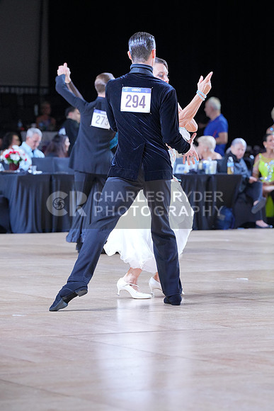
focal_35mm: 175
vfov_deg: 11.7
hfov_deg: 7.9
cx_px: 137
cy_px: 206
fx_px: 1997
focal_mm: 175
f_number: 5.6
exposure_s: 1/400
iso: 3200
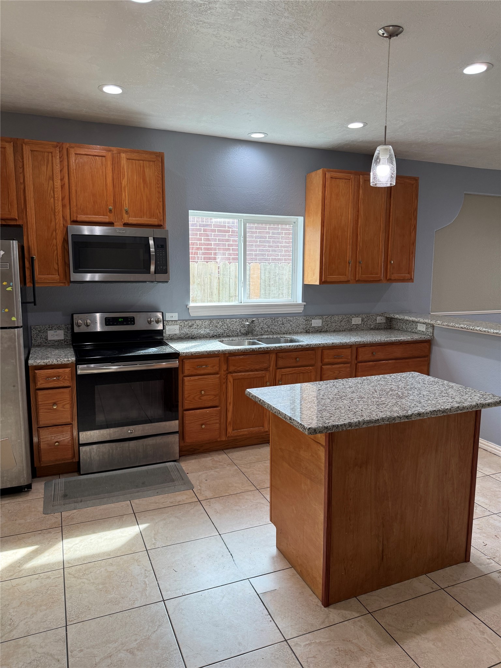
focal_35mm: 24
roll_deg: -1.2
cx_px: 250
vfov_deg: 71.6
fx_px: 463
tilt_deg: -7.4
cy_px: 334
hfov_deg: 56.8
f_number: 1.78
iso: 100
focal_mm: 6.76
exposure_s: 1/120
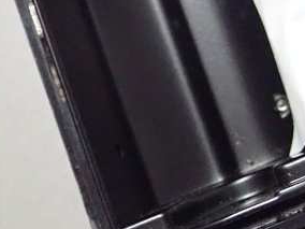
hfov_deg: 12.1
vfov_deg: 9.6
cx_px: 582
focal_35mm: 148
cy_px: -172
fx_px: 1304
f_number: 2.6
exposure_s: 1/80
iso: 800
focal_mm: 6.42
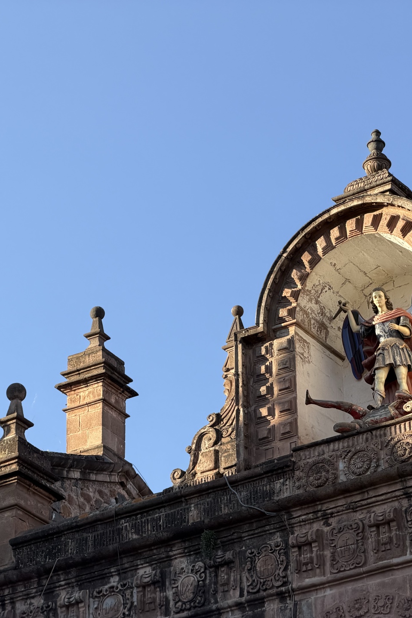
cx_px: 201
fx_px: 2386
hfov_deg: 9.9
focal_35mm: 139
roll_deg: +0.5
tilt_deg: +29.0
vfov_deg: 14.8
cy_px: 309
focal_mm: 16.89
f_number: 2.8
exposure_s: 1/419
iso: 50
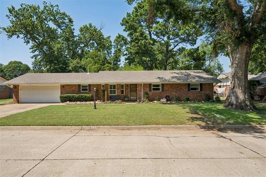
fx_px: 170
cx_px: 133
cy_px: 88
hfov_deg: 76.1
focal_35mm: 23
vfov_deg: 55.1
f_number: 8
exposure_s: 1/400
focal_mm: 23
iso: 200
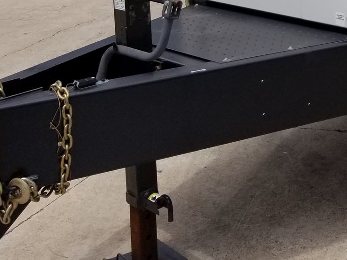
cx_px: 383
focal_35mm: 71
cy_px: -92
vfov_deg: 19.0
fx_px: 712
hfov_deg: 25.4
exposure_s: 1/3624
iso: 50
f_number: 1.7
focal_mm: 4.25
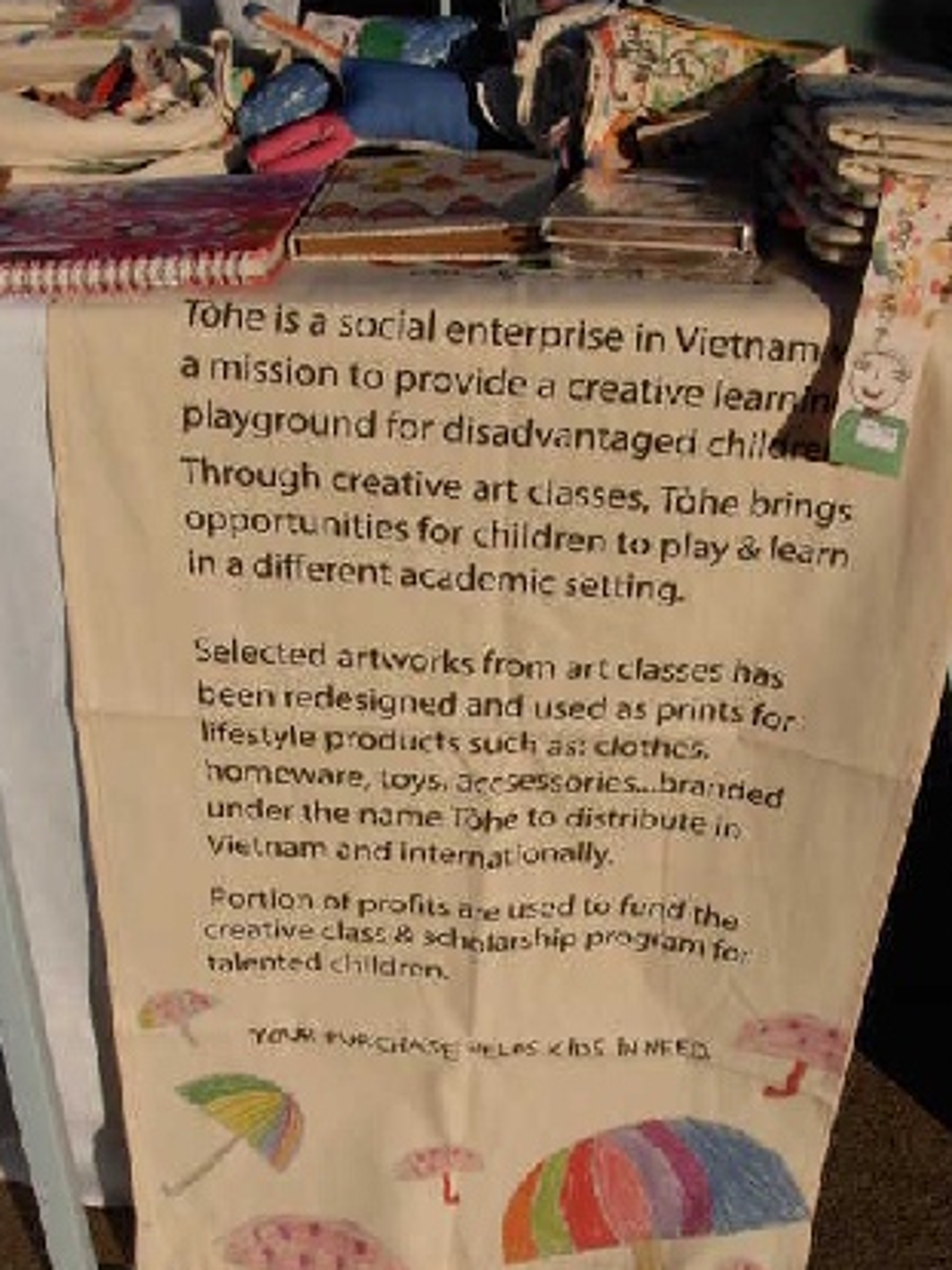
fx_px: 1614
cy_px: 695
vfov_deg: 42.9
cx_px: 493
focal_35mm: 44
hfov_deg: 32.9
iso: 79
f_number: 4.9
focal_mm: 6.3
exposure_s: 1/1490
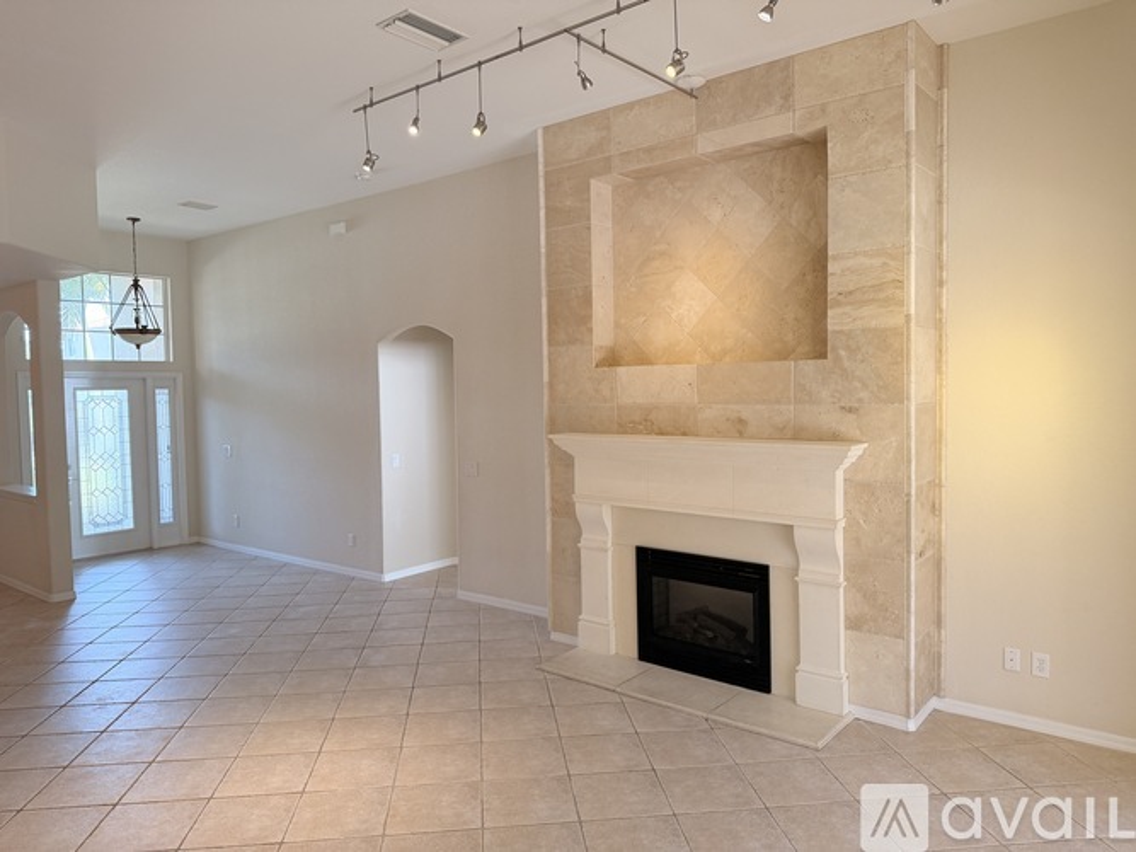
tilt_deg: -3.1
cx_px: 568
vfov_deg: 56.8
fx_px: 787
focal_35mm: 24
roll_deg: +1.2
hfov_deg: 71.6
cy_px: 426
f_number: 1.78
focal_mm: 6.76
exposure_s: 1/132
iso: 200
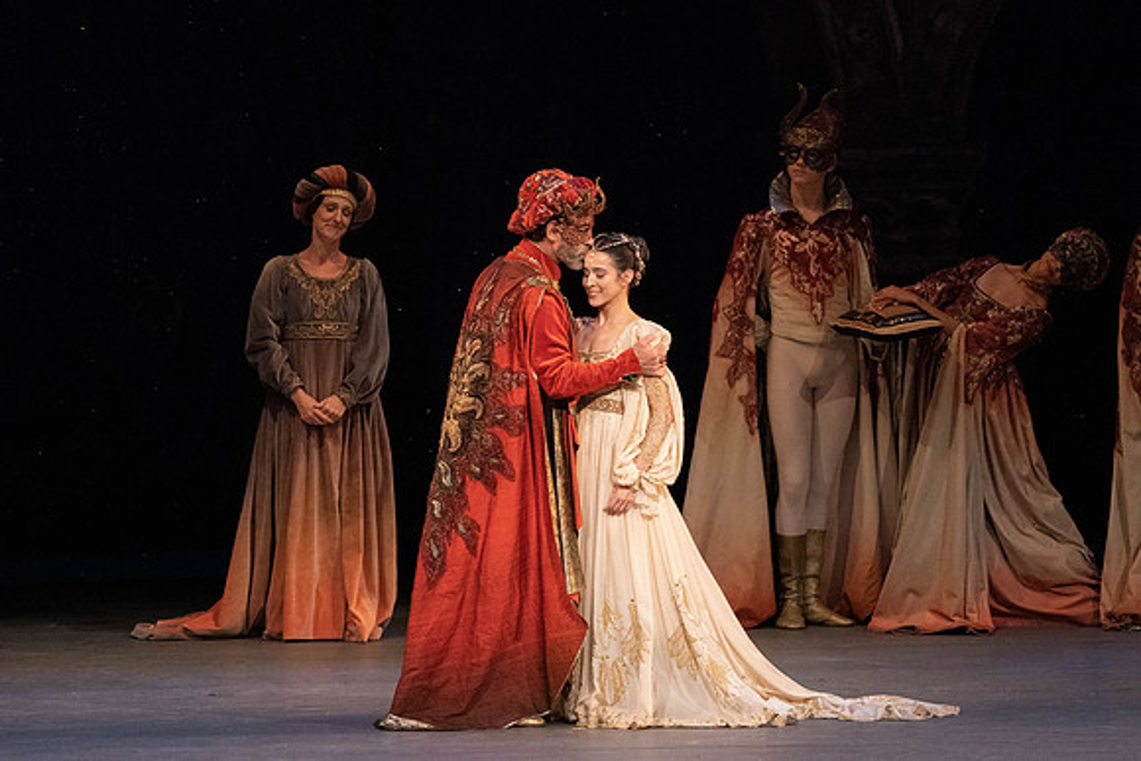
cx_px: 508
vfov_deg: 3.6
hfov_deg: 5.5
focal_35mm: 377
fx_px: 11965
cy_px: 345
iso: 8000
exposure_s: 1/320
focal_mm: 336
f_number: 8
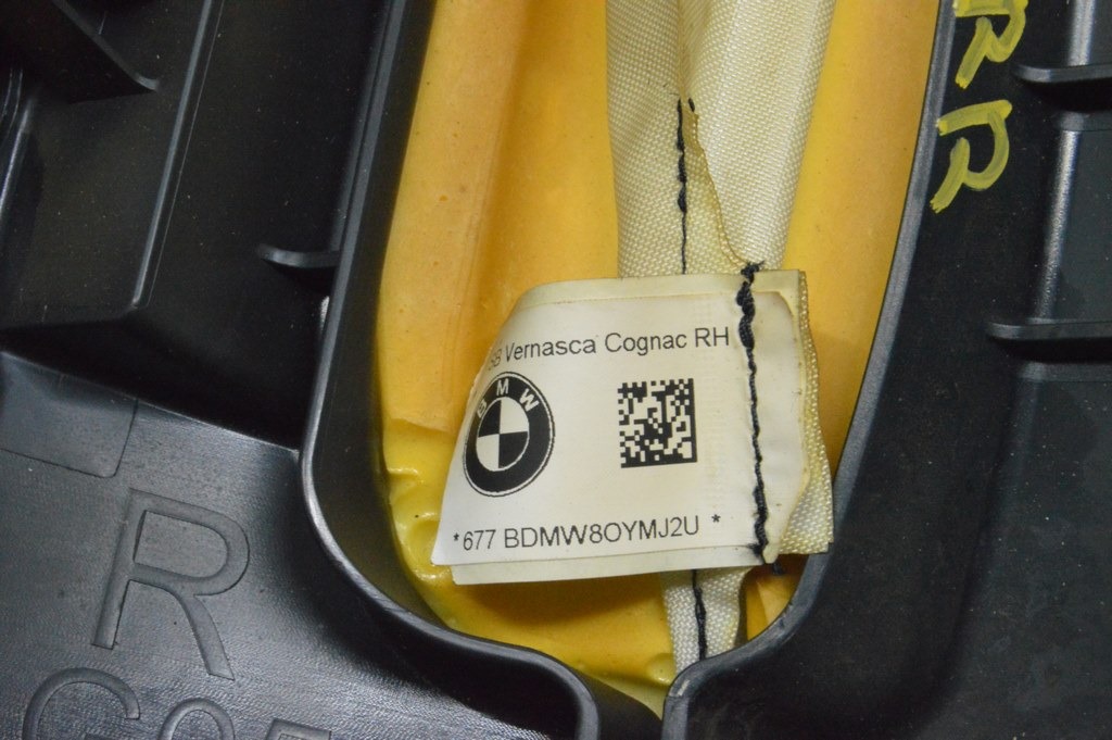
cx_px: 556
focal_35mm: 82
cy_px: 370
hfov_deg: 24.6
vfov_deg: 16.5
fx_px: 2546
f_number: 20
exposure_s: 1/20
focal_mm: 55
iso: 6400
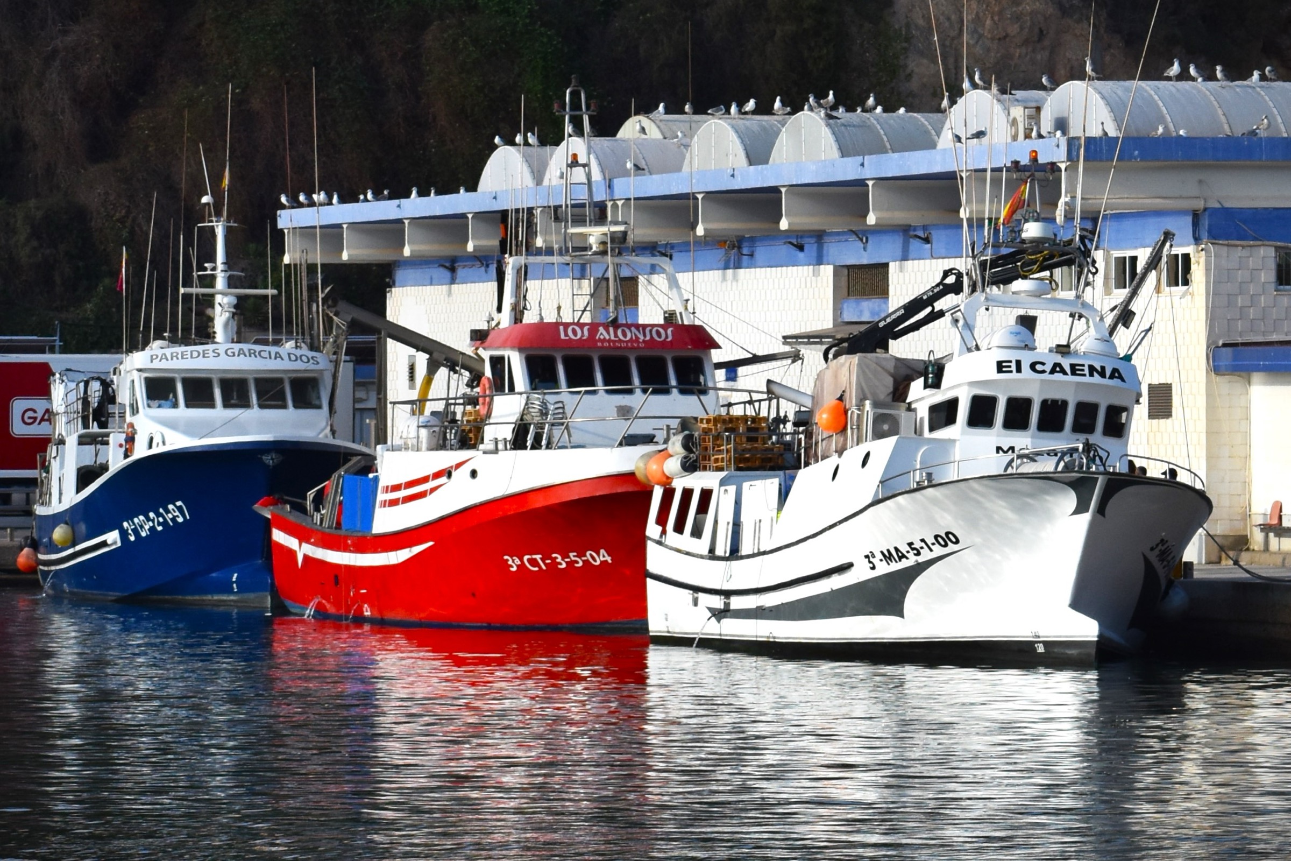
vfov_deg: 12.2
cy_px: 430
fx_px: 4034
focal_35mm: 112
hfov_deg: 18.2
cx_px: 646
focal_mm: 75
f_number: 7.1
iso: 400
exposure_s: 1/2000
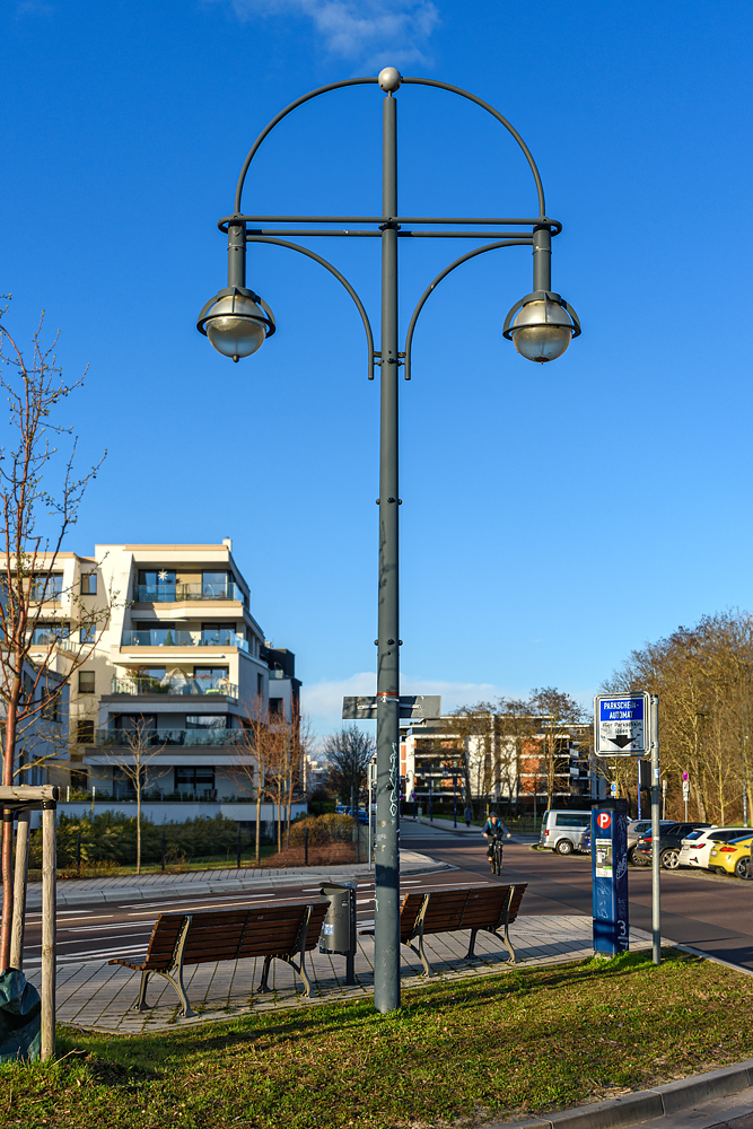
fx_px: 1223
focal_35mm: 39
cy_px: 564
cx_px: 376
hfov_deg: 34.2
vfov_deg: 49.5
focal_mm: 26
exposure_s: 1/1600
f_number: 5
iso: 200
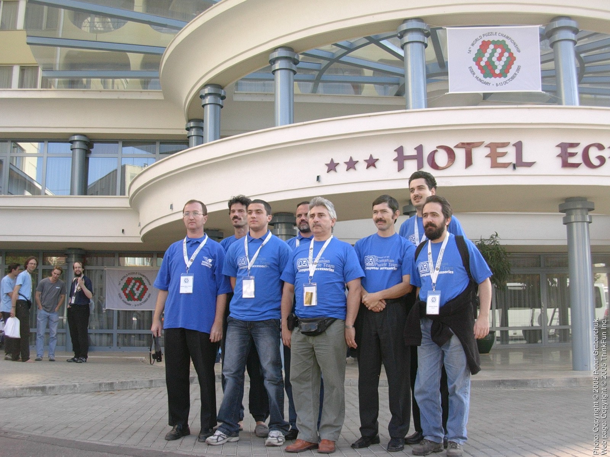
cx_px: 305
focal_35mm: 37
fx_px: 652
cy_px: 228
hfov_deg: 50.1
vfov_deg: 38.7
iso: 70
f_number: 2.7
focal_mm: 5.6
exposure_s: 1/192
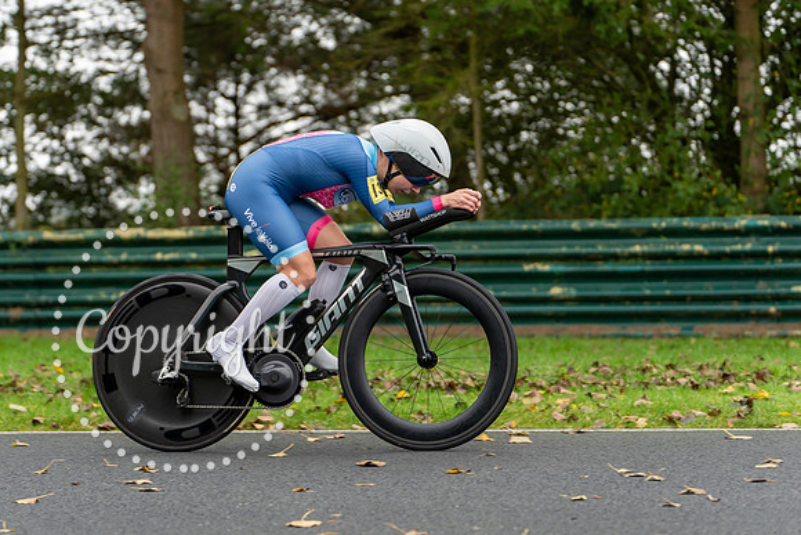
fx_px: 2638
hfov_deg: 17.3
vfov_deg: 11.6
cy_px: 241
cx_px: 347
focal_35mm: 119
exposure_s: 1/1250
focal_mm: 103
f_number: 2.8
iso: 800
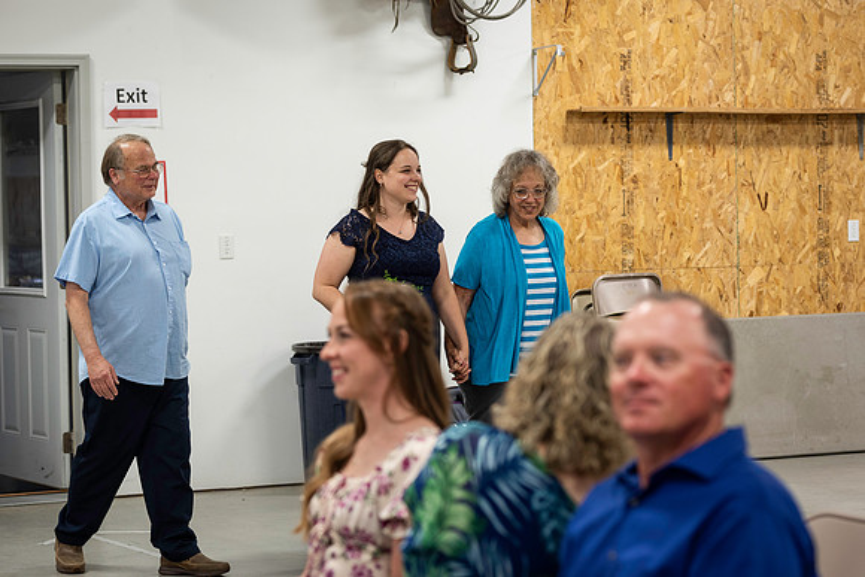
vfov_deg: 13.2
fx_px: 2495
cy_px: 225
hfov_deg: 19.6
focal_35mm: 104
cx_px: 337
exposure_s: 1/160
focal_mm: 85
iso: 640
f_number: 3.5
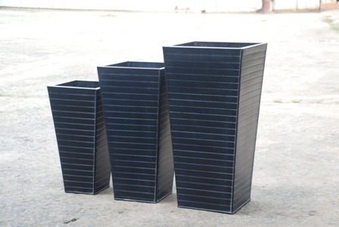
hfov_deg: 23.3
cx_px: 170
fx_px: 820
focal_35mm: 87
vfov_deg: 15.8
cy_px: 114
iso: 250
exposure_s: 1/80
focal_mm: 58
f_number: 5.6
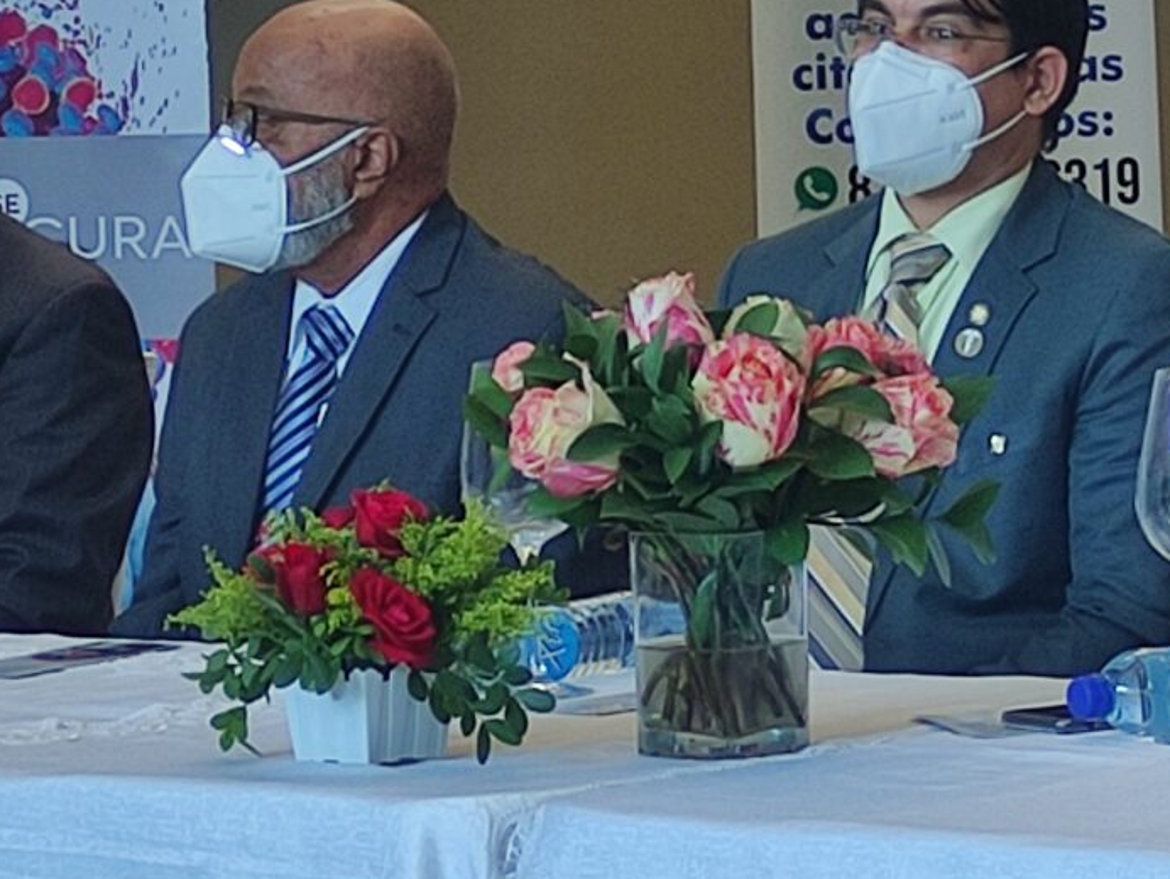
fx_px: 1251
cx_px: 384
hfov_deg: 49.2
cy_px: 354
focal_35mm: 37
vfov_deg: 38.6
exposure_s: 1/100
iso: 181
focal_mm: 5.43
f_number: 1.89
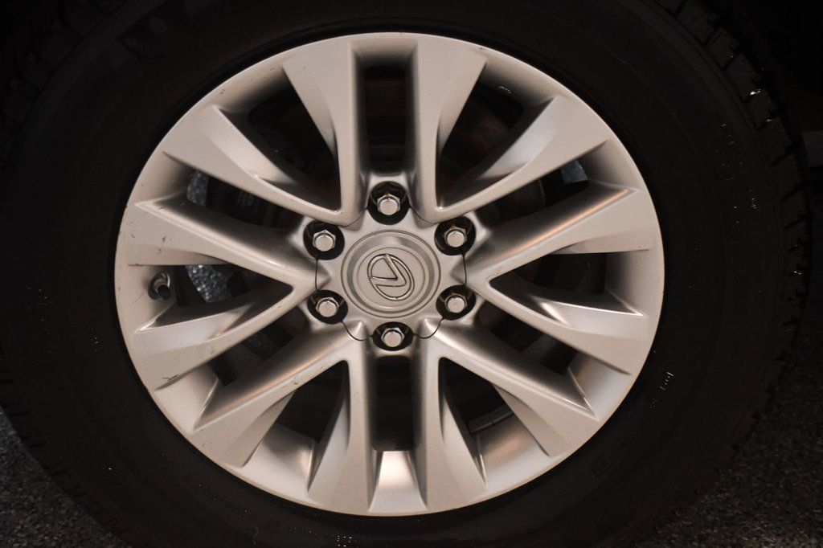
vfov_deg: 18.2
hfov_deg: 27.0
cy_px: 274
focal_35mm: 75
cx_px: 412
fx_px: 1714
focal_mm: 50
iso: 3200
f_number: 4.8
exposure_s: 1/125
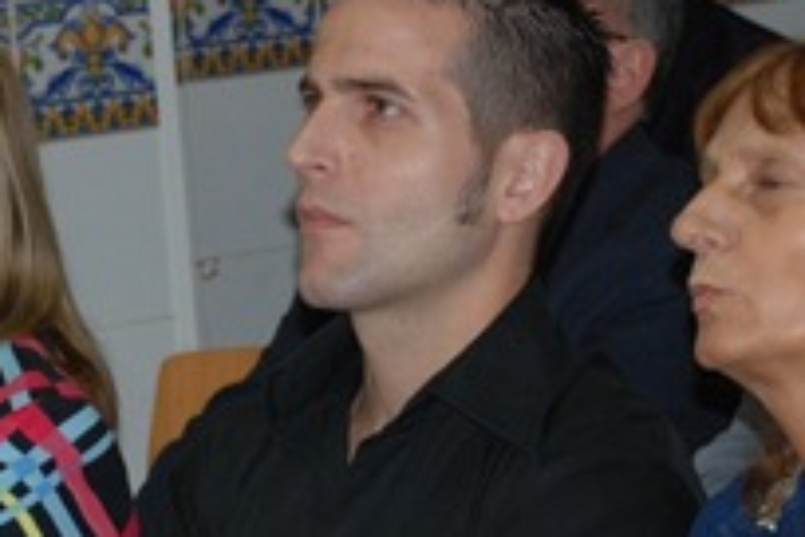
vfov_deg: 4.7
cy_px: 375
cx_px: 300
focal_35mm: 292
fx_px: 6529
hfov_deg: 7.1
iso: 400
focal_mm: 62
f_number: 5.3
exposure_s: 1/60
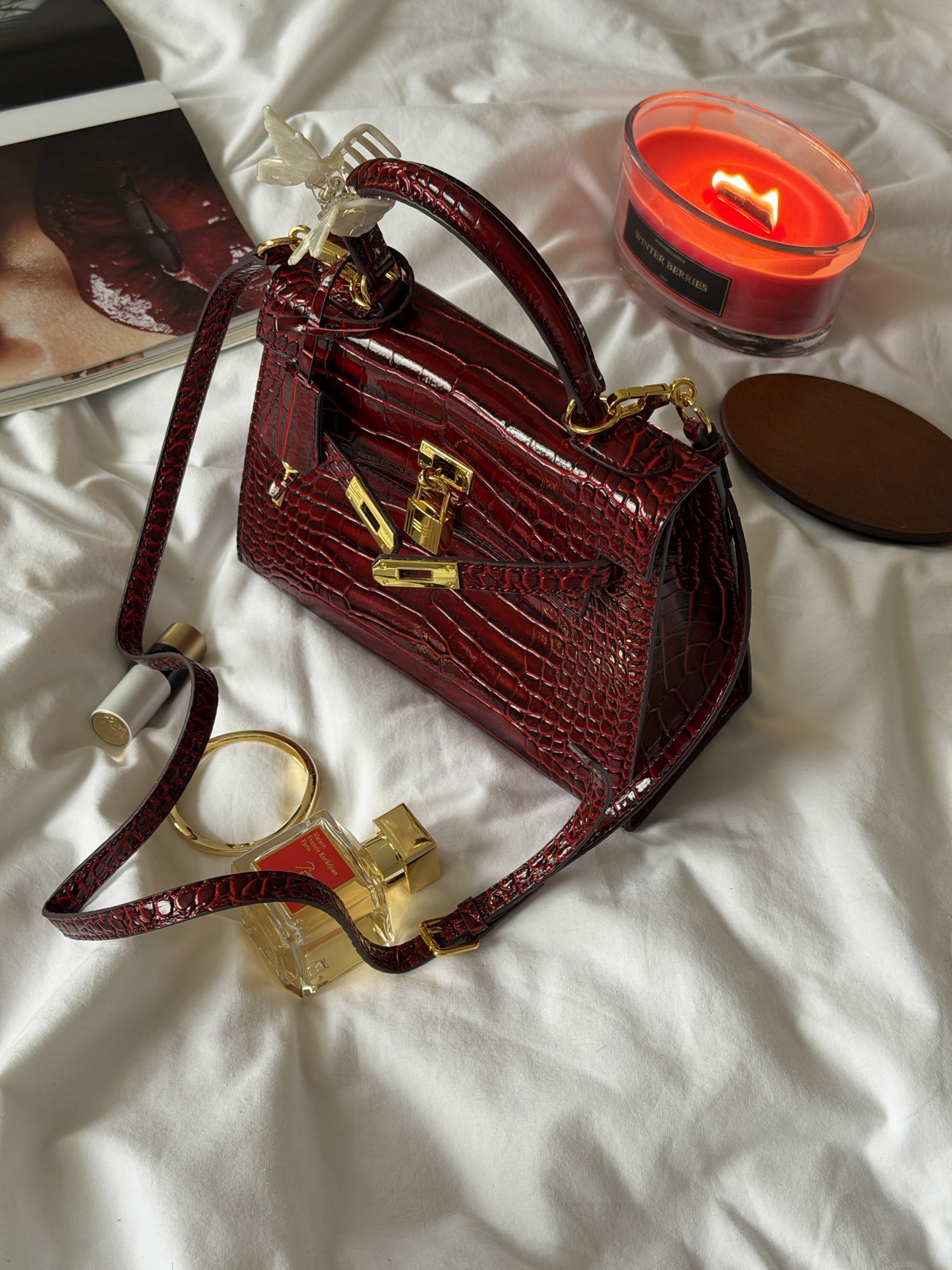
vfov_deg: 39.7
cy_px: 635
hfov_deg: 30.3
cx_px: 476
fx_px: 1760
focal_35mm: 48
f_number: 1.78
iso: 125
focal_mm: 6.76
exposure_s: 1/60
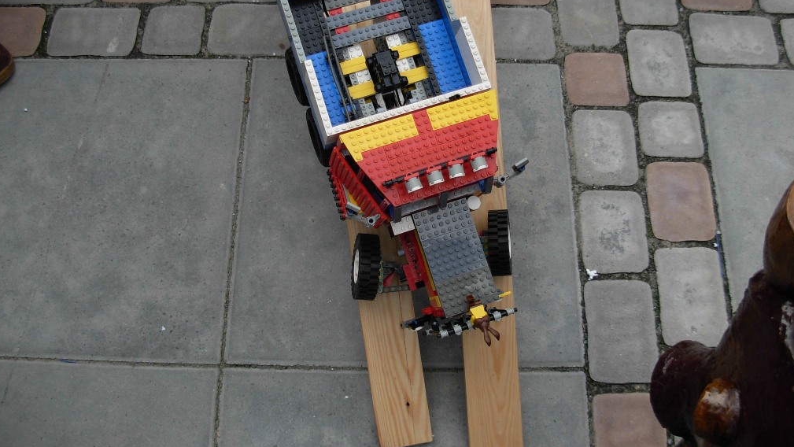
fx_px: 884
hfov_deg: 48.3
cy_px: 159
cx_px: 396
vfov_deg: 28.2
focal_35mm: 42
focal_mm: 6.3
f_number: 2.9
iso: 79
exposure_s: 1/373
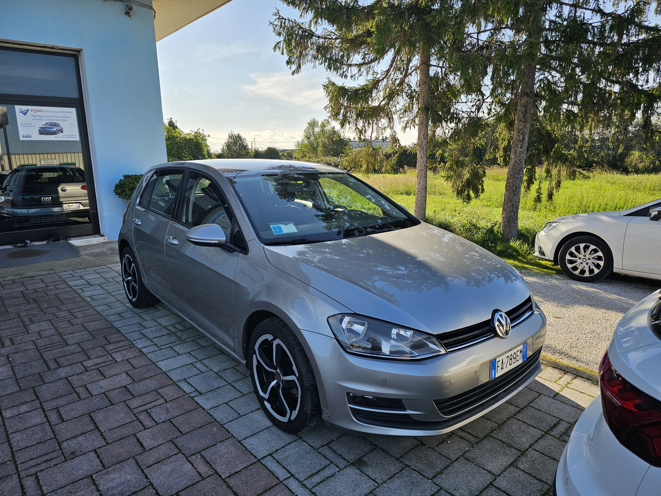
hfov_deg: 73.9
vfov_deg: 58.9
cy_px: 248
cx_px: 330
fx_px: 439
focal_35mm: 23
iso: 10
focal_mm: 6.3
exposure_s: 1/492
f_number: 1.7
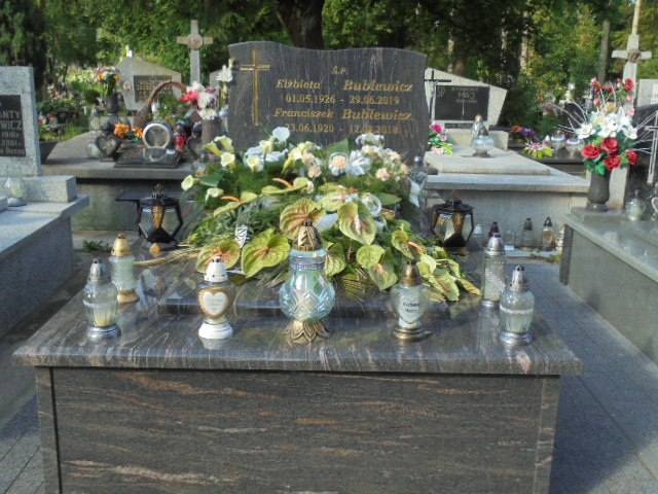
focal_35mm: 38
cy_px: 247
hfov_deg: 49.0
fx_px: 722
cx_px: 329
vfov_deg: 37.7
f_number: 4.2
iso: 100
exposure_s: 1/200
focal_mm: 6.9
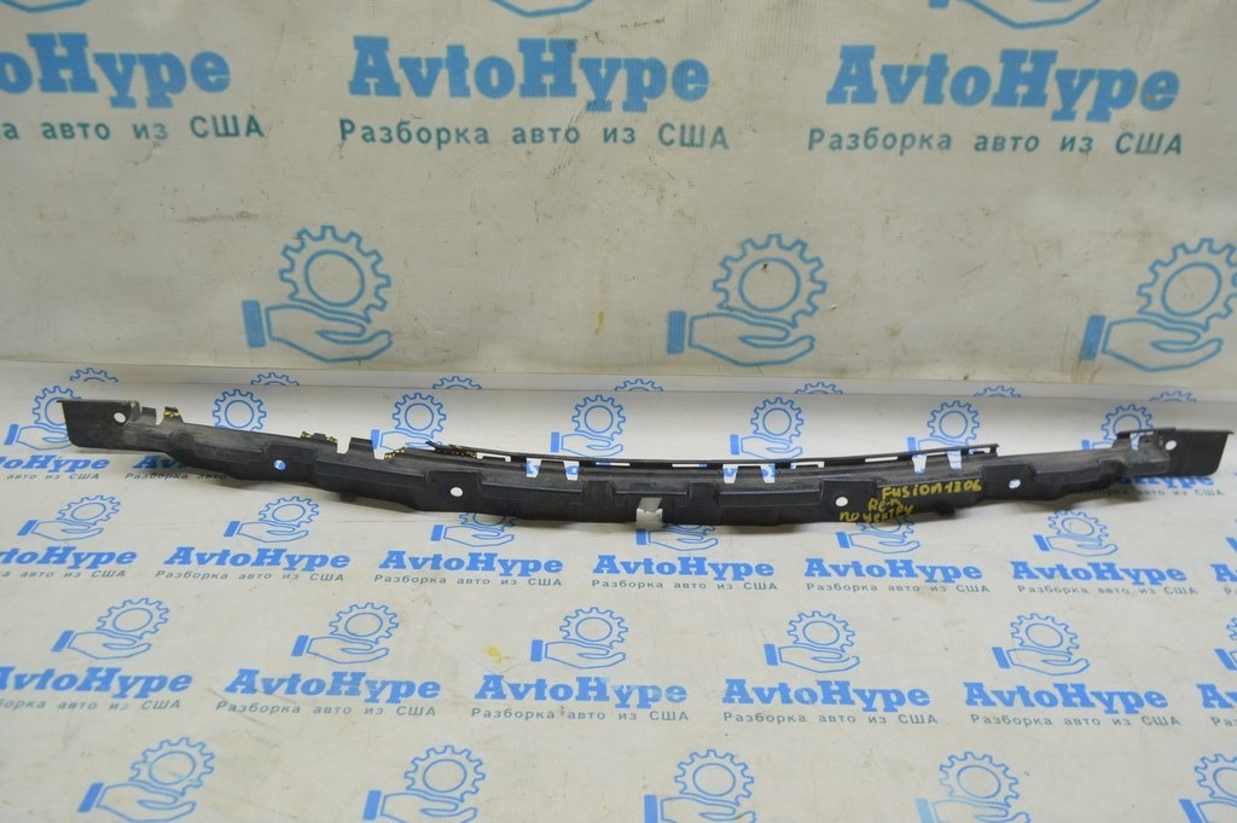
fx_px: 1133
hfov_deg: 57.3
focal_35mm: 33
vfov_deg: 39.9
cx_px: 618
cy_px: 412
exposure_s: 1/25
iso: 400
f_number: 5.6
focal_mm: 22
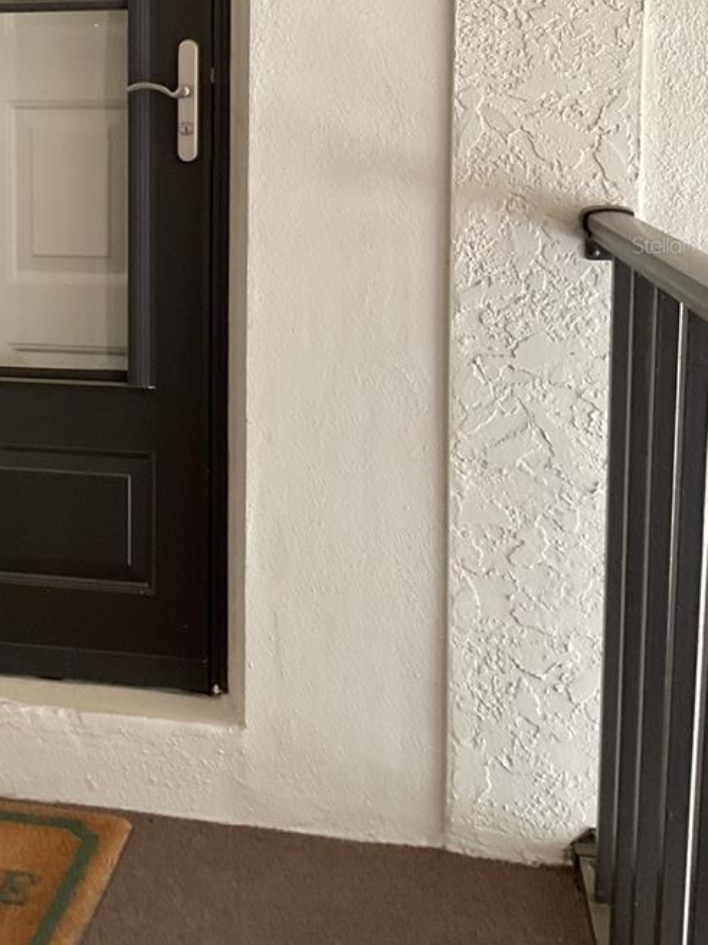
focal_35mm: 53
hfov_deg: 26.7
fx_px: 1447
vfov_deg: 35.4
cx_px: 86
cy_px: 245
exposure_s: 1/60
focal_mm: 3
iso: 100
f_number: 1.8
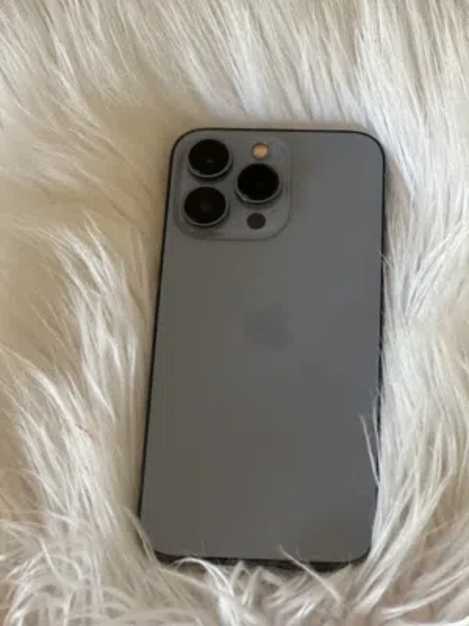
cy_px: 313
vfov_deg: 25.3
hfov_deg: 19.1
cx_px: 234
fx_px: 1391
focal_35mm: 77
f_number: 2.8
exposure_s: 1/33
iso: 125
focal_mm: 9
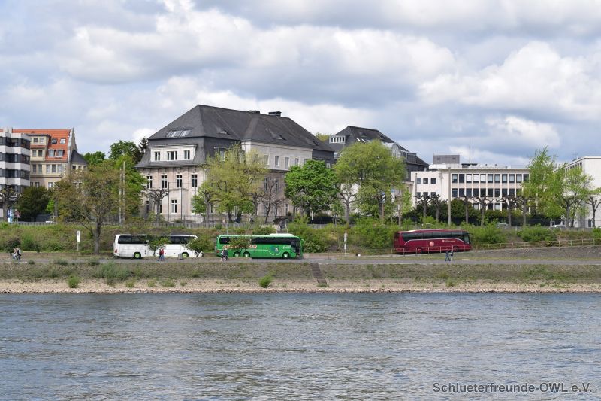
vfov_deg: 16.5
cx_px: 300
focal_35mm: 82
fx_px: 1377
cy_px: 200
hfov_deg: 24.6
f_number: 10
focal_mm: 55
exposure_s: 1/400
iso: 200
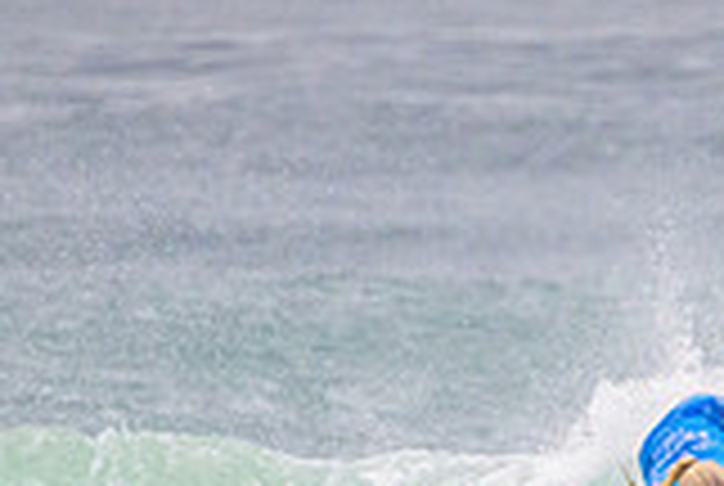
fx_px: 57926
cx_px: 616
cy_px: 632
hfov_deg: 0.7
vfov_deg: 0.5
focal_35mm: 2875
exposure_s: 1/2000
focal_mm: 800
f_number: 11
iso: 2500
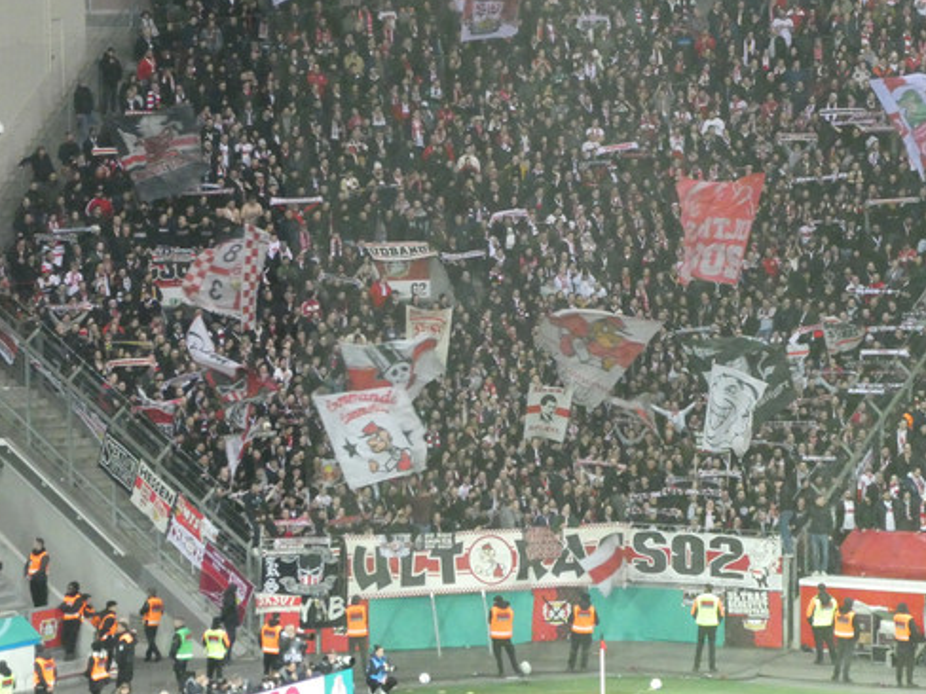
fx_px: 5297
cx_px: 531
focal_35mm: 198
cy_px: 307
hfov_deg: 10.0
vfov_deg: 7.5
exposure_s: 1/60
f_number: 5.4
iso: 1600
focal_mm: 27.1
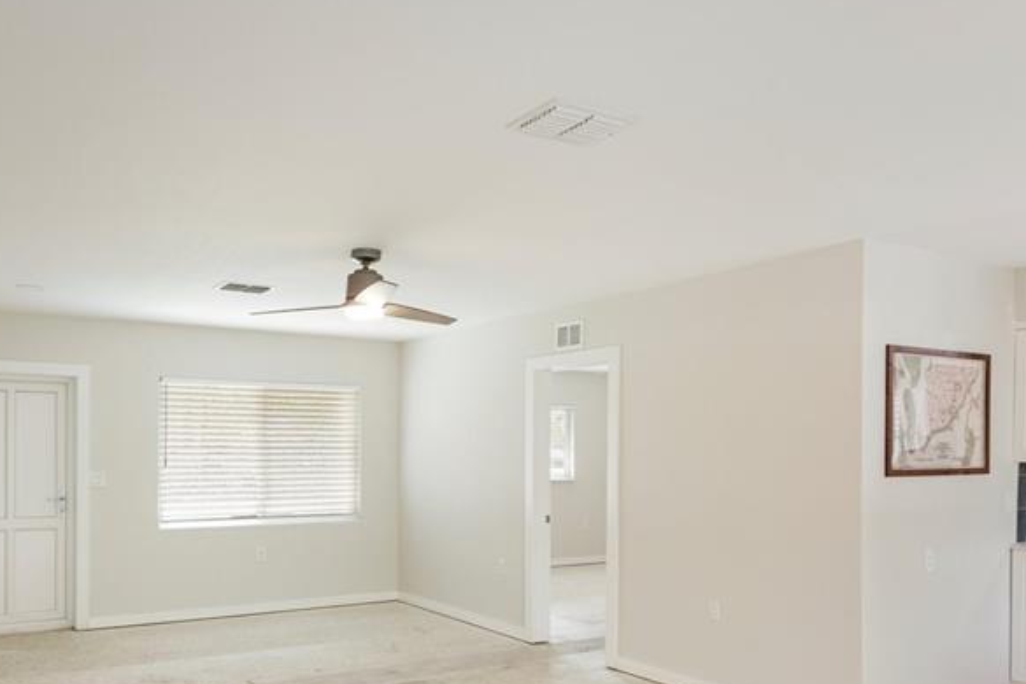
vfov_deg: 45.2
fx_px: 798
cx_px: 395
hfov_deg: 64.7
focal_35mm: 28
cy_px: 493
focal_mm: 16
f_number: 8
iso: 400
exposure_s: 1/15
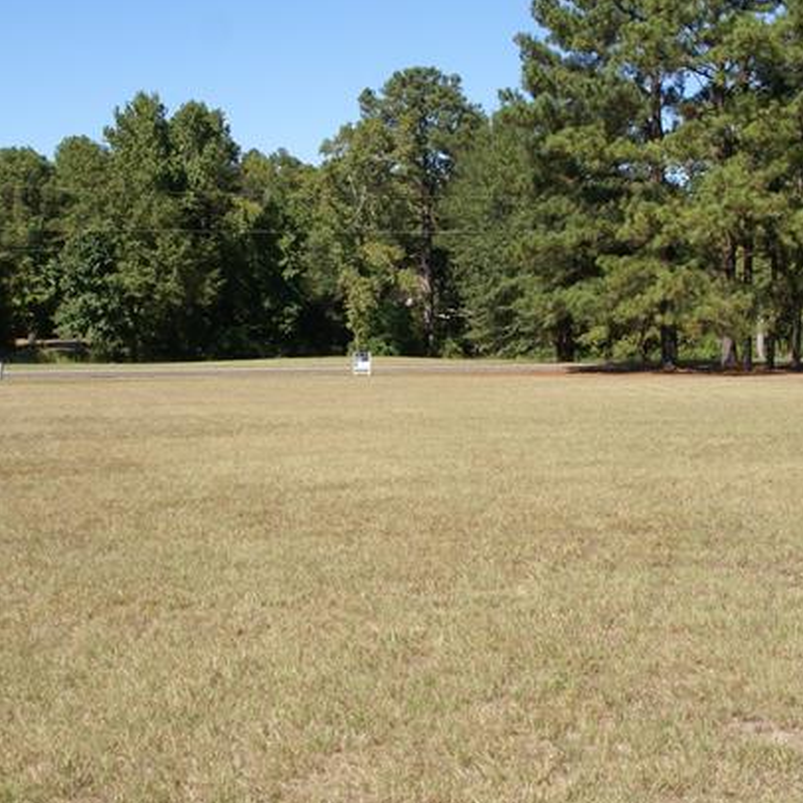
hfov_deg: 29.5
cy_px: 353
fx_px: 1522
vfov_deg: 29.5
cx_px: 376
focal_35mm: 58
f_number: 10
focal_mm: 18
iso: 100
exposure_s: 1/125
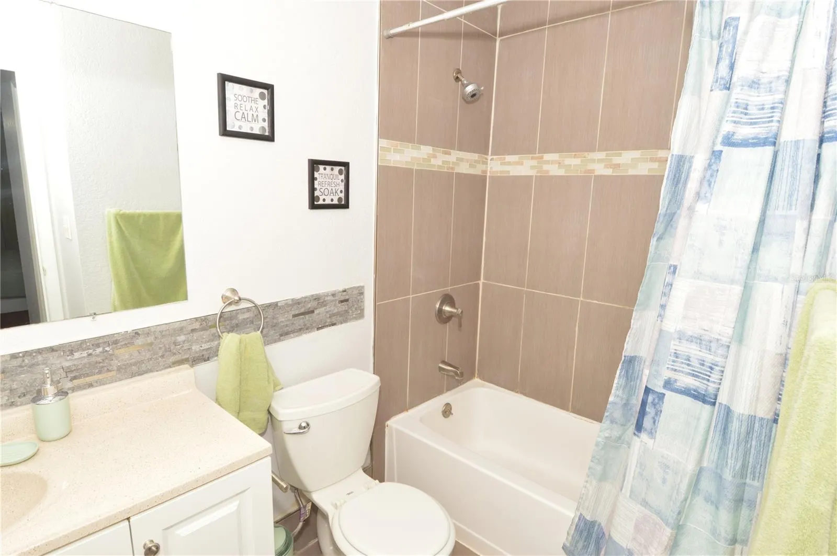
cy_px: 278
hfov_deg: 90.1
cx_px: 418
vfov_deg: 67.3
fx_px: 418
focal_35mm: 18
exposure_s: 1/80
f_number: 8
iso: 400
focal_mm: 12
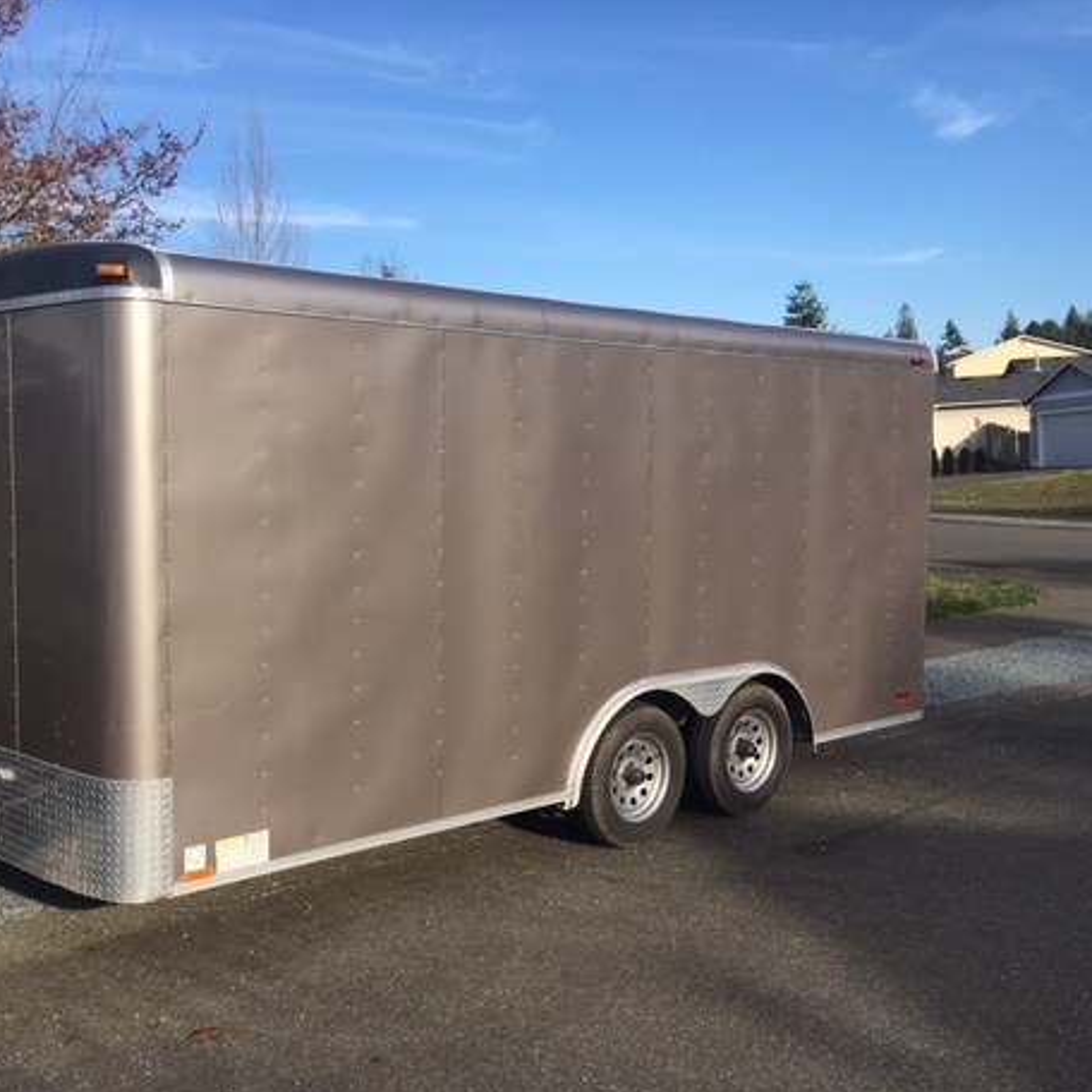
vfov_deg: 46.0
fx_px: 1285
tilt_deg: -3.8
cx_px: 445
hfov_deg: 45.8
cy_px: 568
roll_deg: +2.5
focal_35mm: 36
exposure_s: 1/927
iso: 25
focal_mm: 4.15
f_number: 2.2
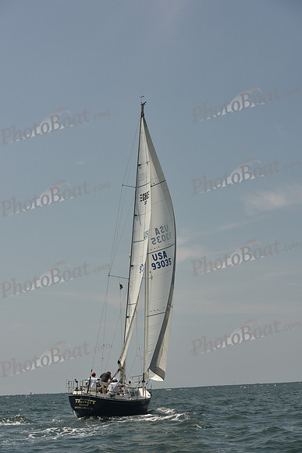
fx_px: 880
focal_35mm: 70
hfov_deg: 19.5
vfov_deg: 28.8
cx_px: 151
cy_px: 226
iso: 320
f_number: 8
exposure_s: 1/1000
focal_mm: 70
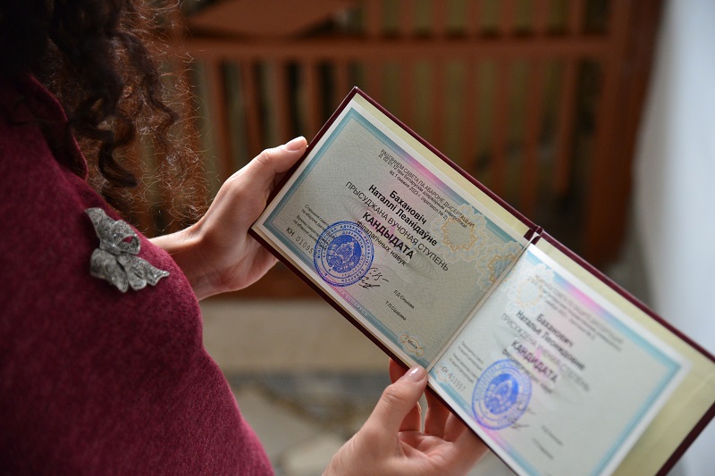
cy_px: 238
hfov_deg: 27.0
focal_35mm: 75
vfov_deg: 18.2
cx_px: 358
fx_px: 1489
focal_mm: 75
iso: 2000
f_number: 4
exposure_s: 1/200
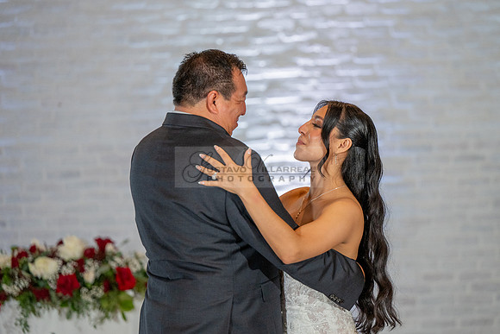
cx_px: 280
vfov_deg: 9.1
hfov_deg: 13.6
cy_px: 159
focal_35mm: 151
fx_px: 2102
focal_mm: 135
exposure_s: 1/320
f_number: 2.8
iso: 1600
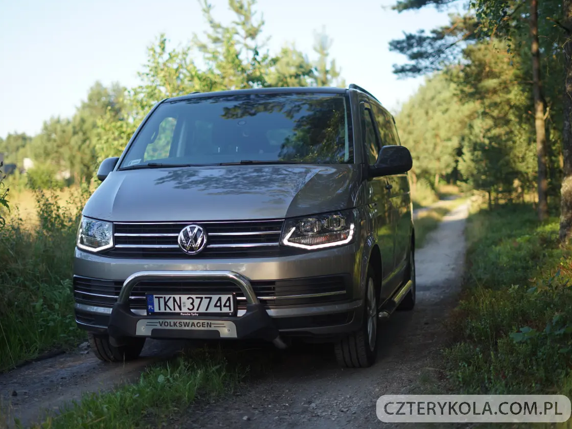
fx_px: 909
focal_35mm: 55
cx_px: 249
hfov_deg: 34.9
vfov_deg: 26.6
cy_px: 212
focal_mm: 50
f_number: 1.8
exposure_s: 1/800
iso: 100
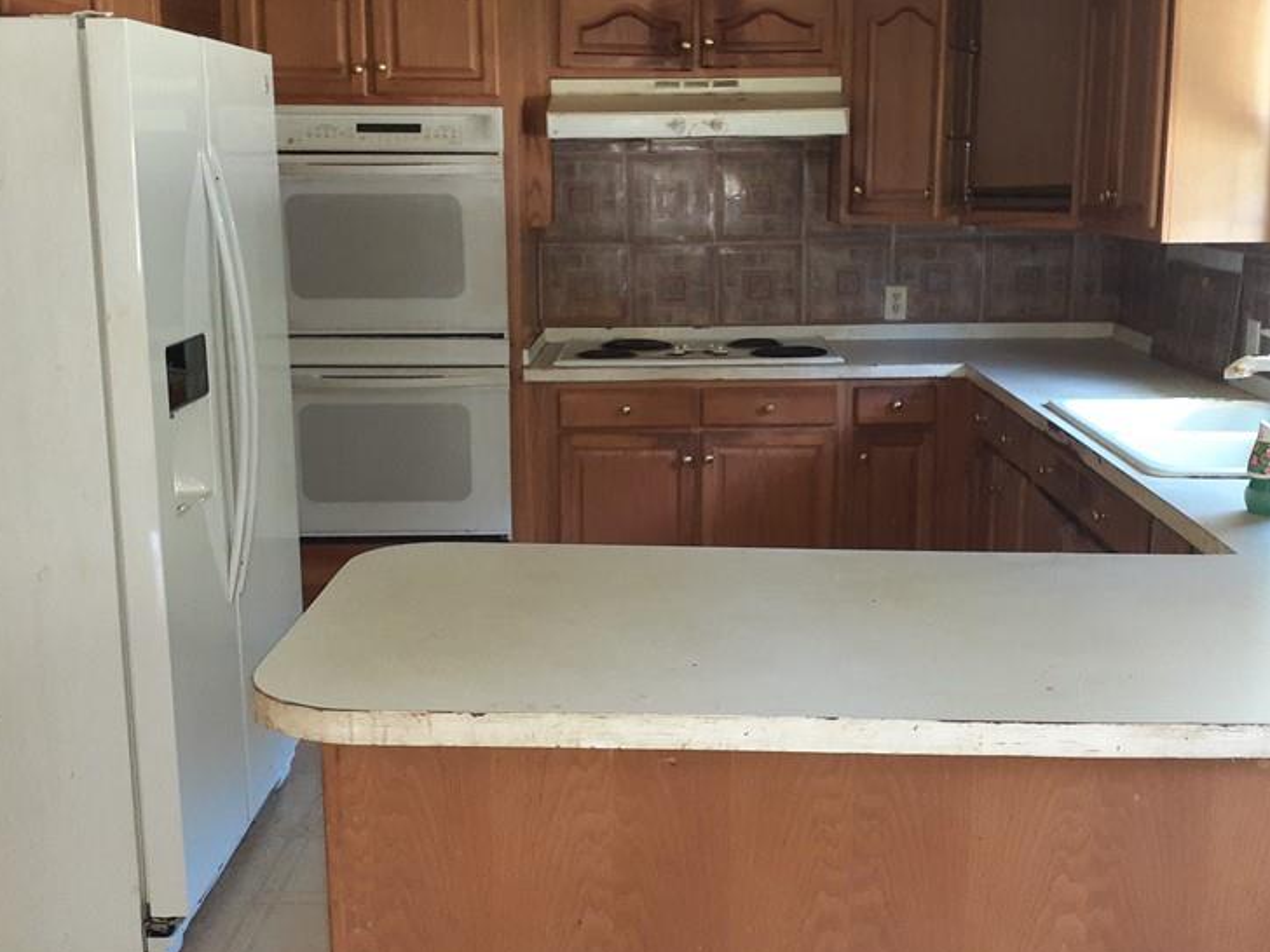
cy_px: 417
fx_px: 1394
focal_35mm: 38
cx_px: 686
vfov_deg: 37.7
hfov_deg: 48.9
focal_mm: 3.6
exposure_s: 1/24
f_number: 1.9
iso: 400
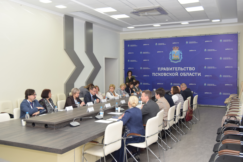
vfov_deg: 34.2
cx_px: 122
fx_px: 263
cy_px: 81
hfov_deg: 49.6
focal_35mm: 39
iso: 800
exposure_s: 1/100
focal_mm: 26
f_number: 5
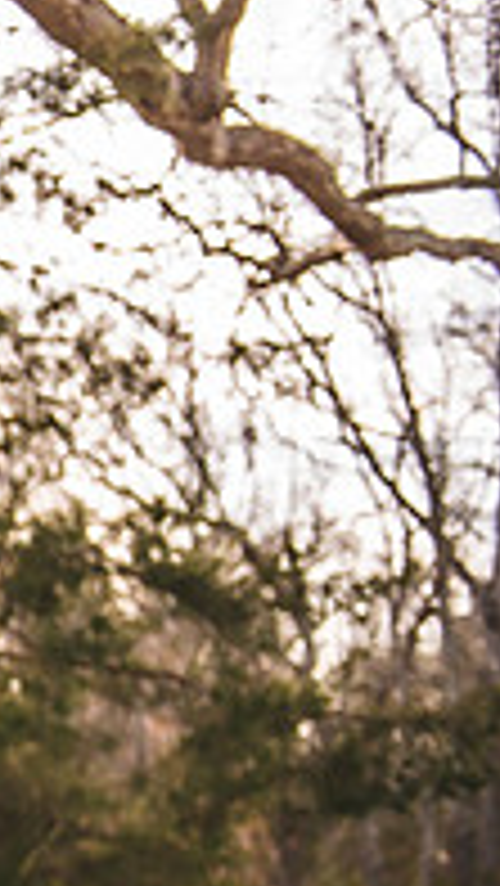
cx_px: -802
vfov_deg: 19.3
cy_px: 857
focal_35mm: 108
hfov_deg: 9.6
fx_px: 2542
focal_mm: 35
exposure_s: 1/250
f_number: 2.8
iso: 100
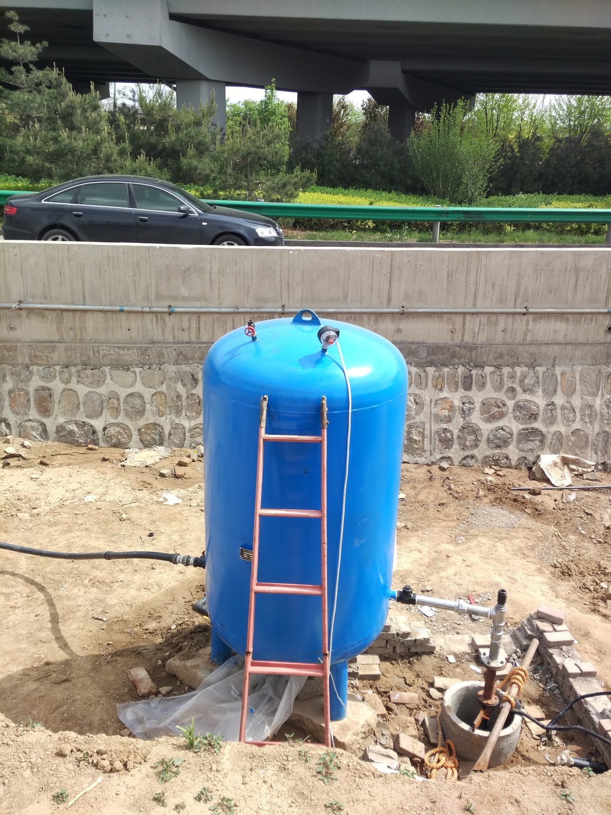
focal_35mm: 30
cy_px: 408
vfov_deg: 60.0
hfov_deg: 46.8
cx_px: 306
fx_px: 706
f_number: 2
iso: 100
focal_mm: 4.12
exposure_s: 1/593
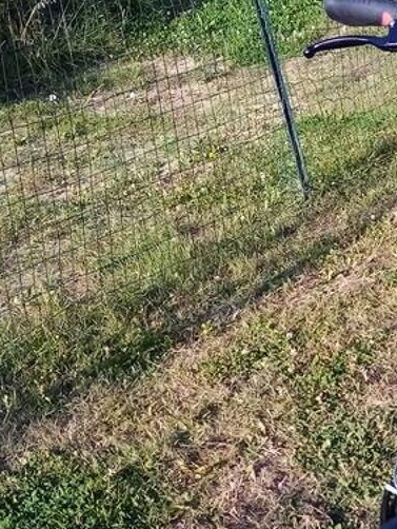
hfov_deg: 20.3
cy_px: 396
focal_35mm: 69
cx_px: 438
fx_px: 1054
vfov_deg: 27.8
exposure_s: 1/629
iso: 108
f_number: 1.8
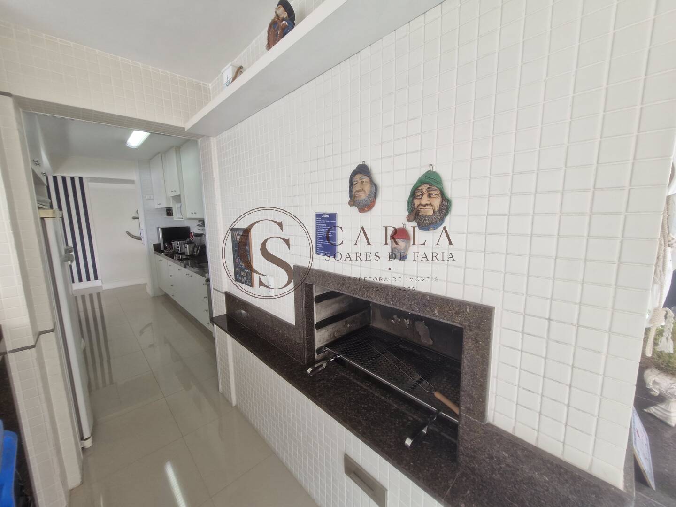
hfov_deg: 106.2
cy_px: 254
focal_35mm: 13
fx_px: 254
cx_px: 338
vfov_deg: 89.9
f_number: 2.2
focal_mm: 1.74
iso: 50
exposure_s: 1/60
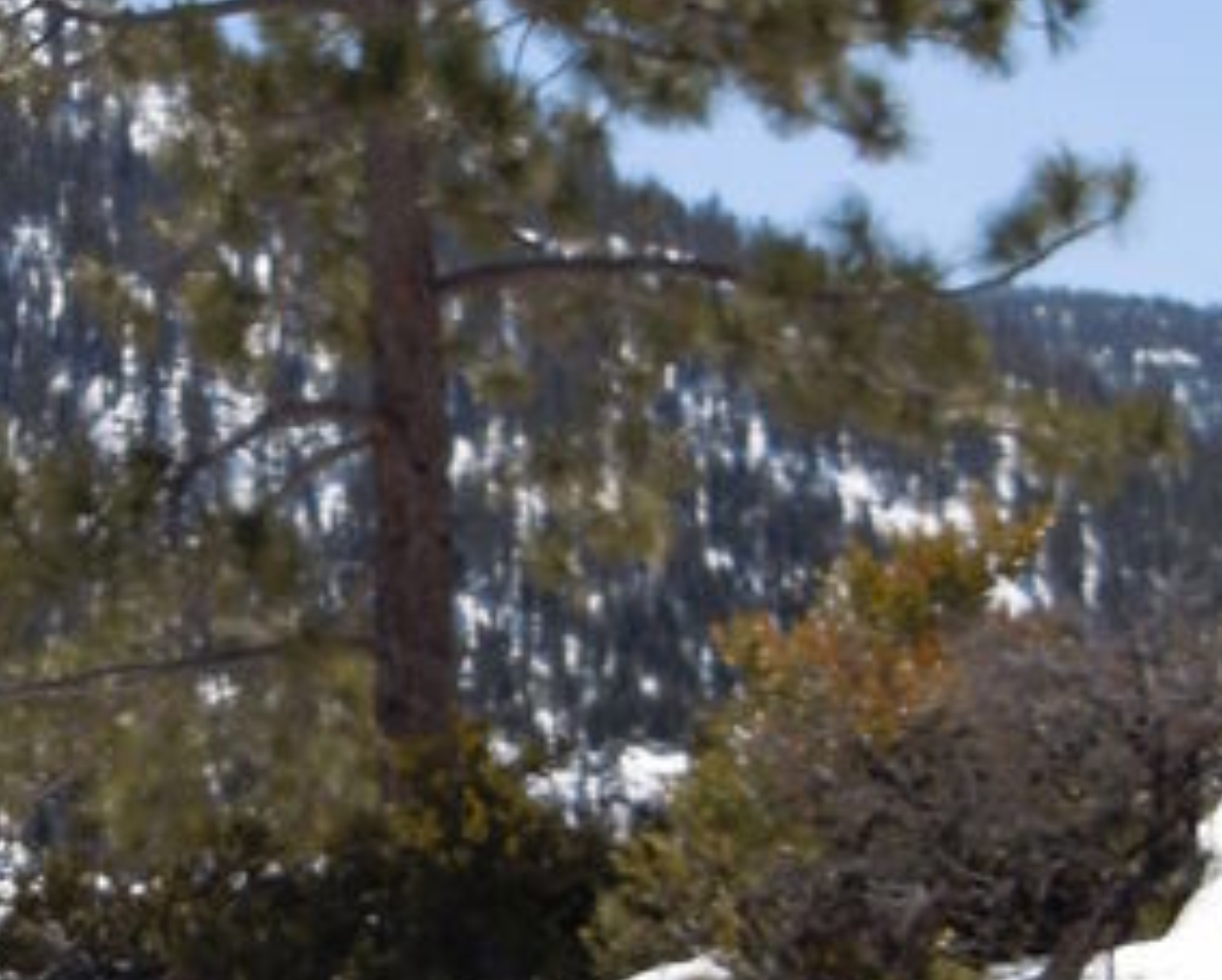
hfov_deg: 15.4
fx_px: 4489
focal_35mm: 124
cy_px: 458
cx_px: 164
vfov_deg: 12.5
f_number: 7.6
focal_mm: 8.1
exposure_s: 1/250
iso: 100
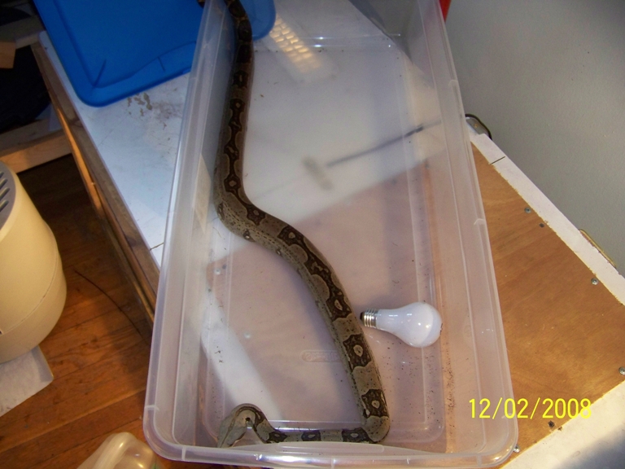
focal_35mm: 36
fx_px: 650
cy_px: 234
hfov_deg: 51.4
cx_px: 312
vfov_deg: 39.7
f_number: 2.8
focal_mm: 5.85
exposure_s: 1/30
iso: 200
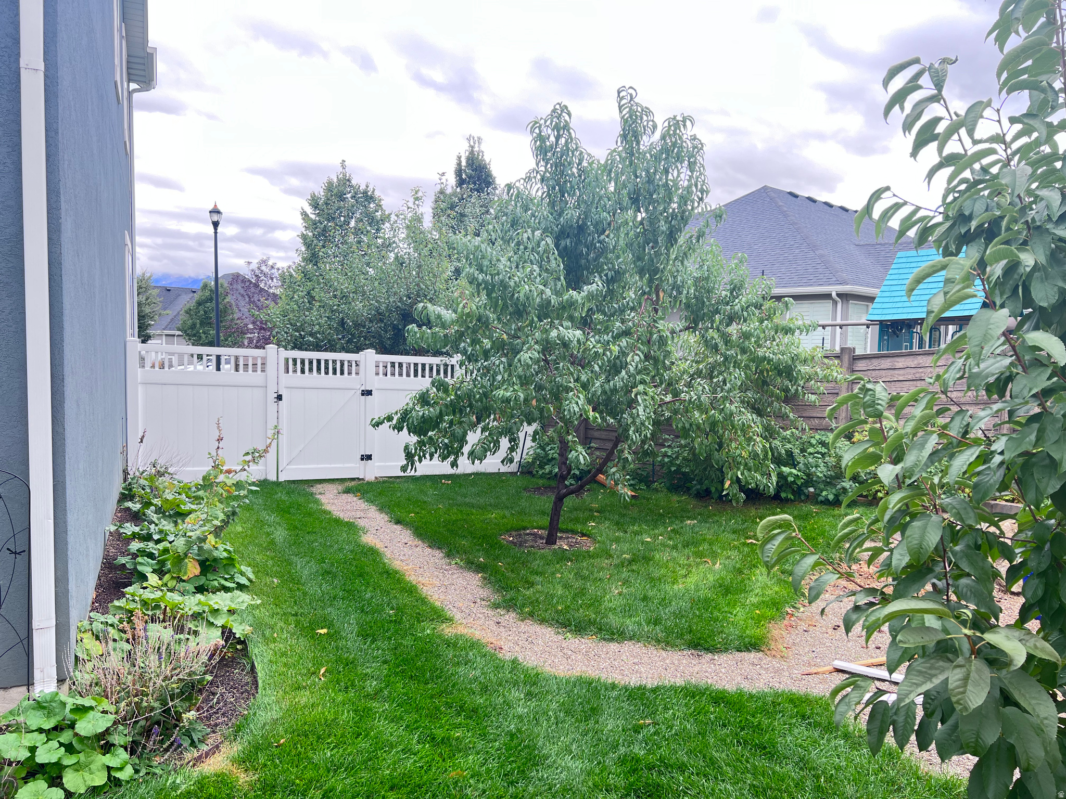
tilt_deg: -3.8
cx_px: 533
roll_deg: -0.6
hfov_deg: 67.3
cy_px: 400
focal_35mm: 26
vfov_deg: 53.1
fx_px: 801
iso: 40
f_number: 1.5
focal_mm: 5.7
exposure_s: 1/176
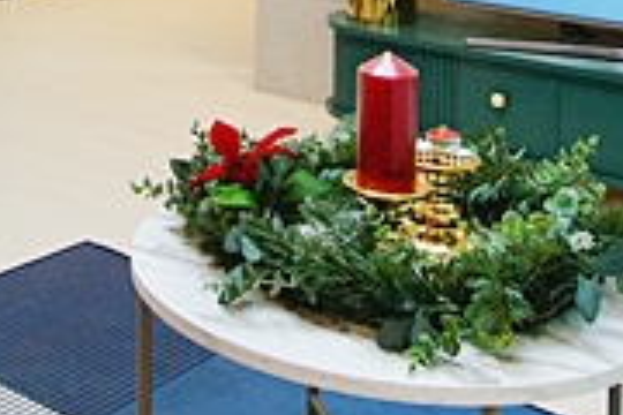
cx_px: 80
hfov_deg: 26.8
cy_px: -228
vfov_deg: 16.7
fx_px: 1267
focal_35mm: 73
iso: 800
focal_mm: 11
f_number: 3.5
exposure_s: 1/250
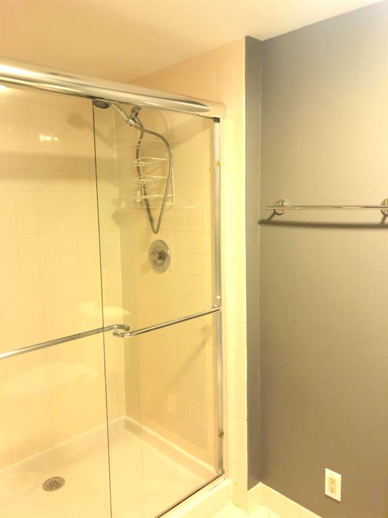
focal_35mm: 28
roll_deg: -0.8
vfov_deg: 63.4
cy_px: 259
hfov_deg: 49.7
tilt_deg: -4.7
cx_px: 194
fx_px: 418
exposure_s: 1/4
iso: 125
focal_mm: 3.99
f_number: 1.8
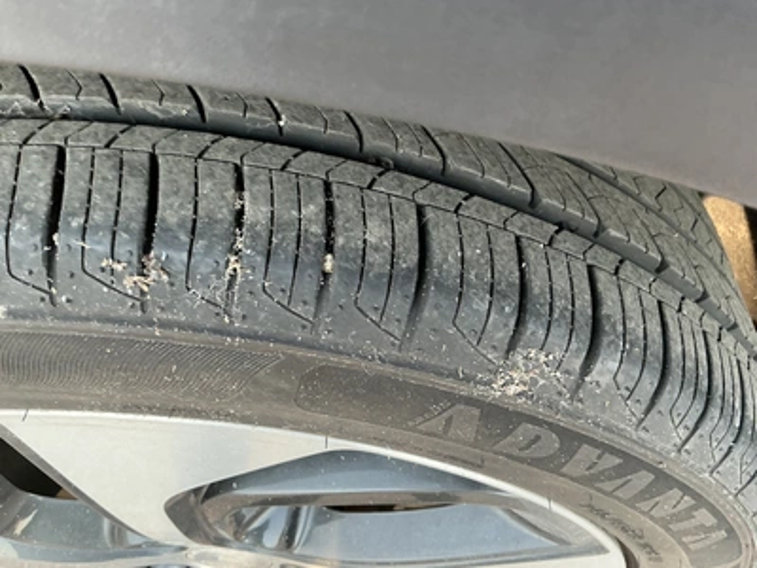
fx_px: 612
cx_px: 378
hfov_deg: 63.4
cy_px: 284
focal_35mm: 28
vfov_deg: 49.7
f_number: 1.8
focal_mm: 3
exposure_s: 1/122
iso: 40
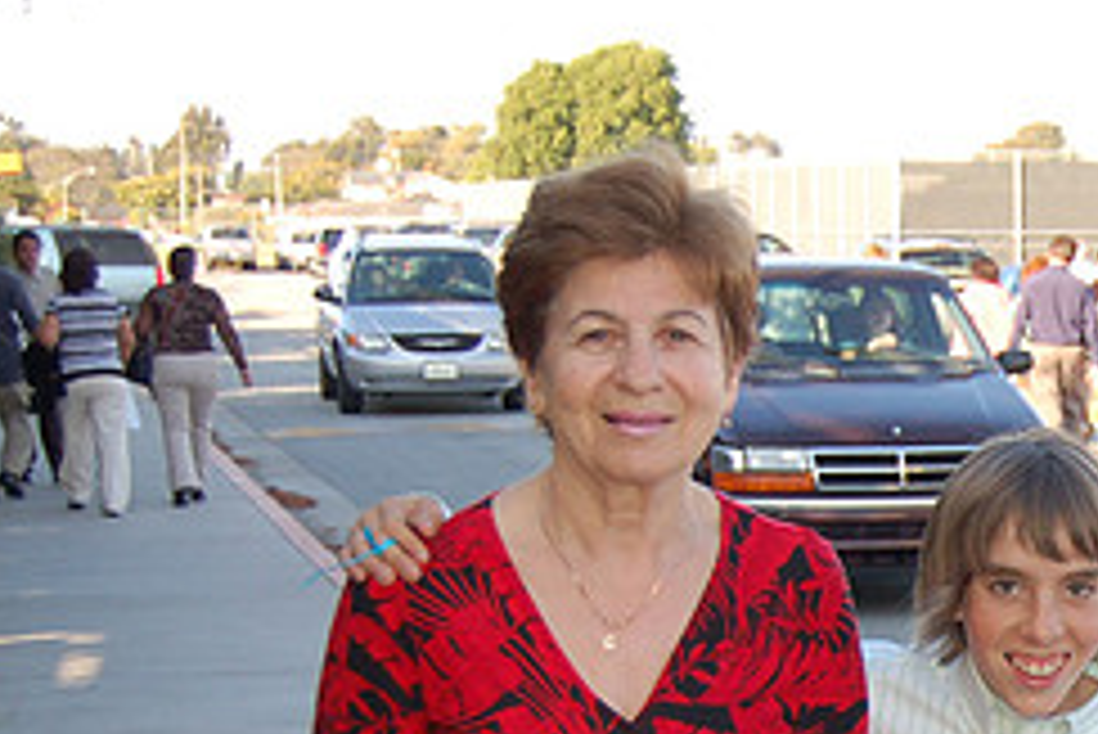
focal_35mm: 114
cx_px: 1264
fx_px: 3479
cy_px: 748
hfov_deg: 17.2
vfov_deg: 11.9
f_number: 4.5
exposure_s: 1/400
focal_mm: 32
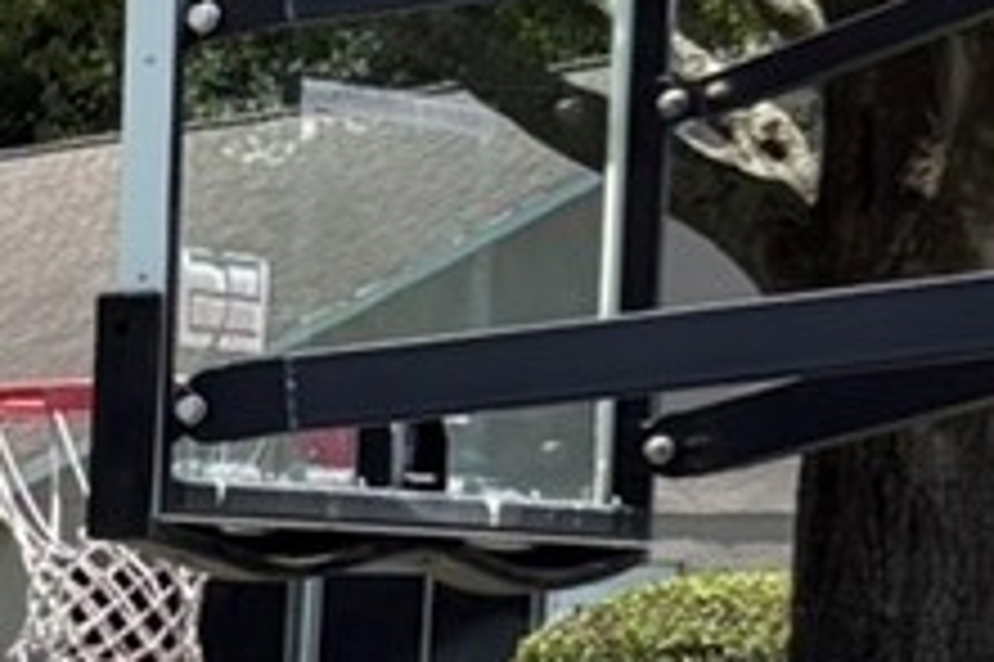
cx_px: -2060
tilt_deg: -4.7
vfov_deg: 6.9
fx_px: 5408
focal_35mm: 196
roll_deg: -0.4
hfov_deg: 8.6
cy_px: 1085
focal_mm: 5.96
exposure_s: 1/2208
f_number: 1.6
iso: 50
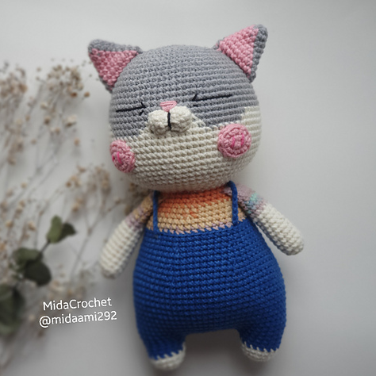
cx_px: 187
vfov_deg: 27.7
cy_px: 197
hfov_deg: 27.7
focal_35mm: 62
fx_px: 762
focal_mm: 6
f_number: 2.4
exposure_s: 1/250
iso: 40
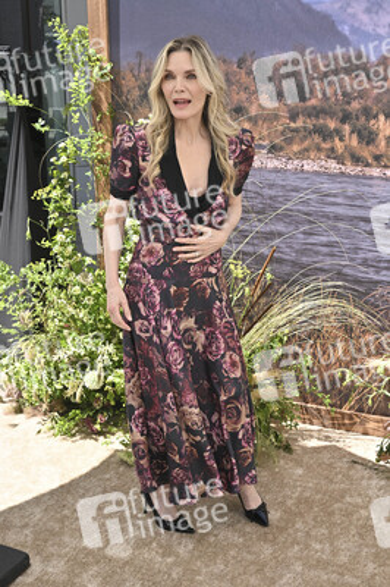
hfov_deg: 33.3
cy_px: 294
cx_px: 195
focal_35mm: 40
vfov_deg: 48.5
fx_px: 651
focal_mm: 40
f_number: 7.1
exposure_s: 1/320
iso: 250
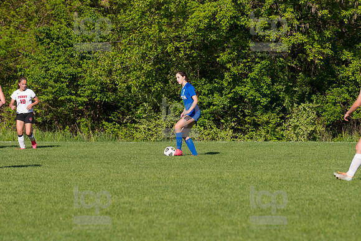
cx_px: 180
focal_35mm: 300
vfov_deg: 4.6
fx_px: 3007
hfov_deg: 6.9
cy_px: 120
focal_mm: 200
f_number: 5.6
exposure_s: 1/1600
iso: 250
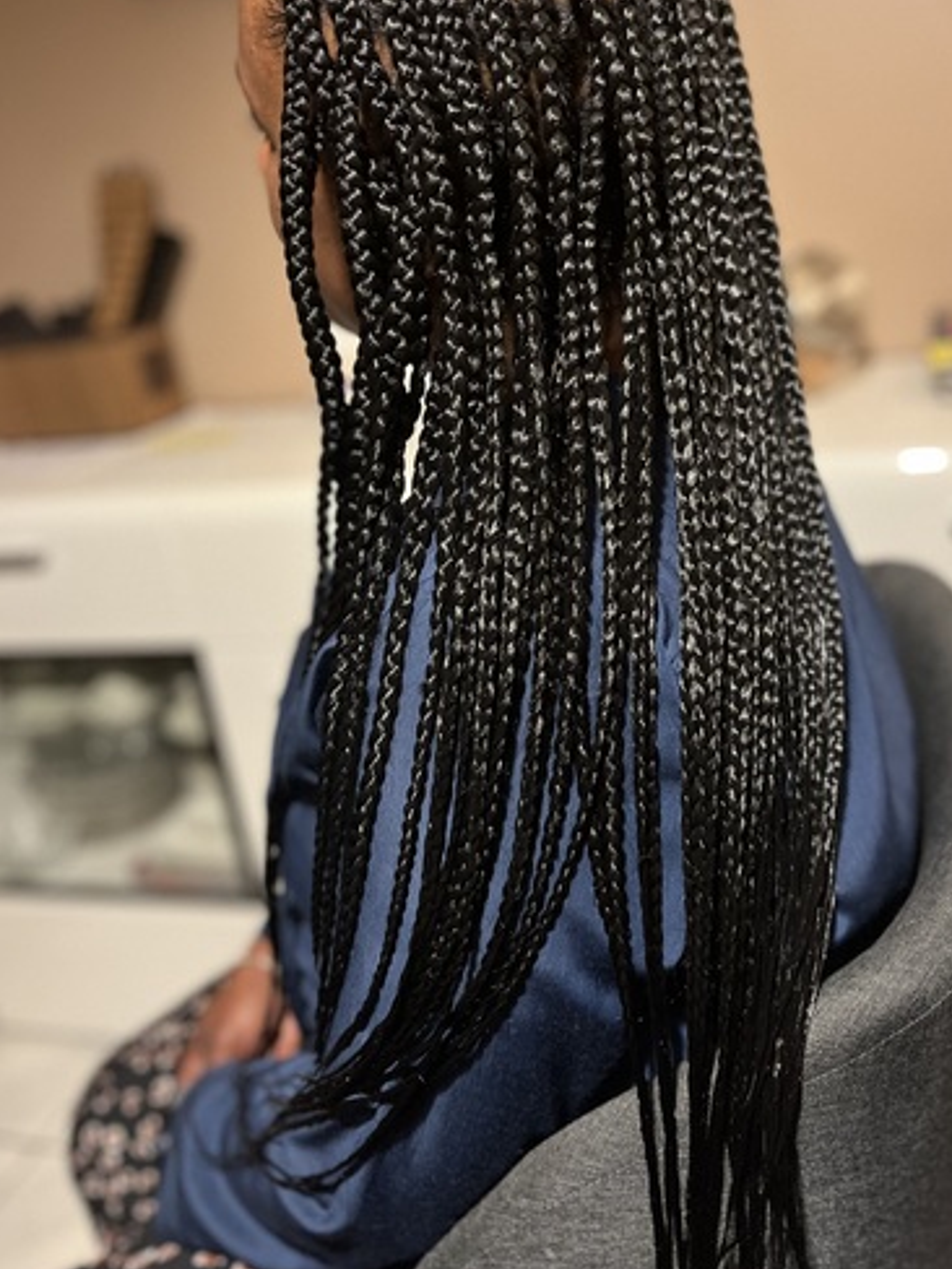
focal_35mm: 32
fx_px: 1173
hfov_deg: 44.0
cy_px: 517
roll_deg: +8.8
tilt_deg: -19.2
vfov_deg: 56.4
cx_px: 564
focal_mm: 5.1
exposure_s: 1/25
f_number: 1.6
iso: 500
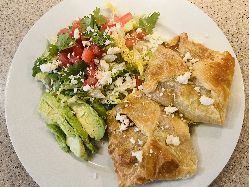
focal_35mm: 26
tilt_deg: -77.9
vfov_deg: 53.1
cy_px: 94
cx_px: 124
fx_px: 187
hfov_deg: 67.3
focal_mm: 5.7
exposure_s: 1/60
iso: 500
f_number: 1.5
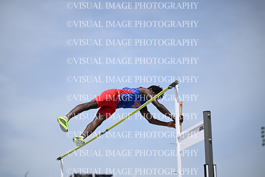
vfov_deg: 11.9
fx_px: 847
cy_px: 88
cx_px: 132
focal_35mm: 115
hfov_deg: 17.8
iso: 160
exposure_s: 1/5000
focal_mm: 115
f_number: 2.8
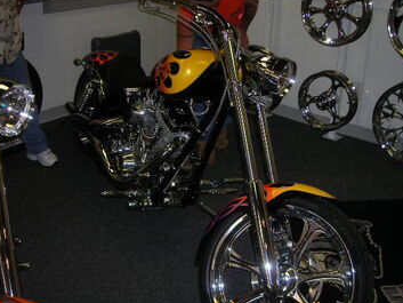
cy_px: 149
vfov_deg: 33.6
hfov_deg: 43.8
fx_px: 501
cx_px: 183
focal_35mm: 43
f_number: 3.2
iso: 76
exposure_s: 1/60.1
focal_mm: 6.3
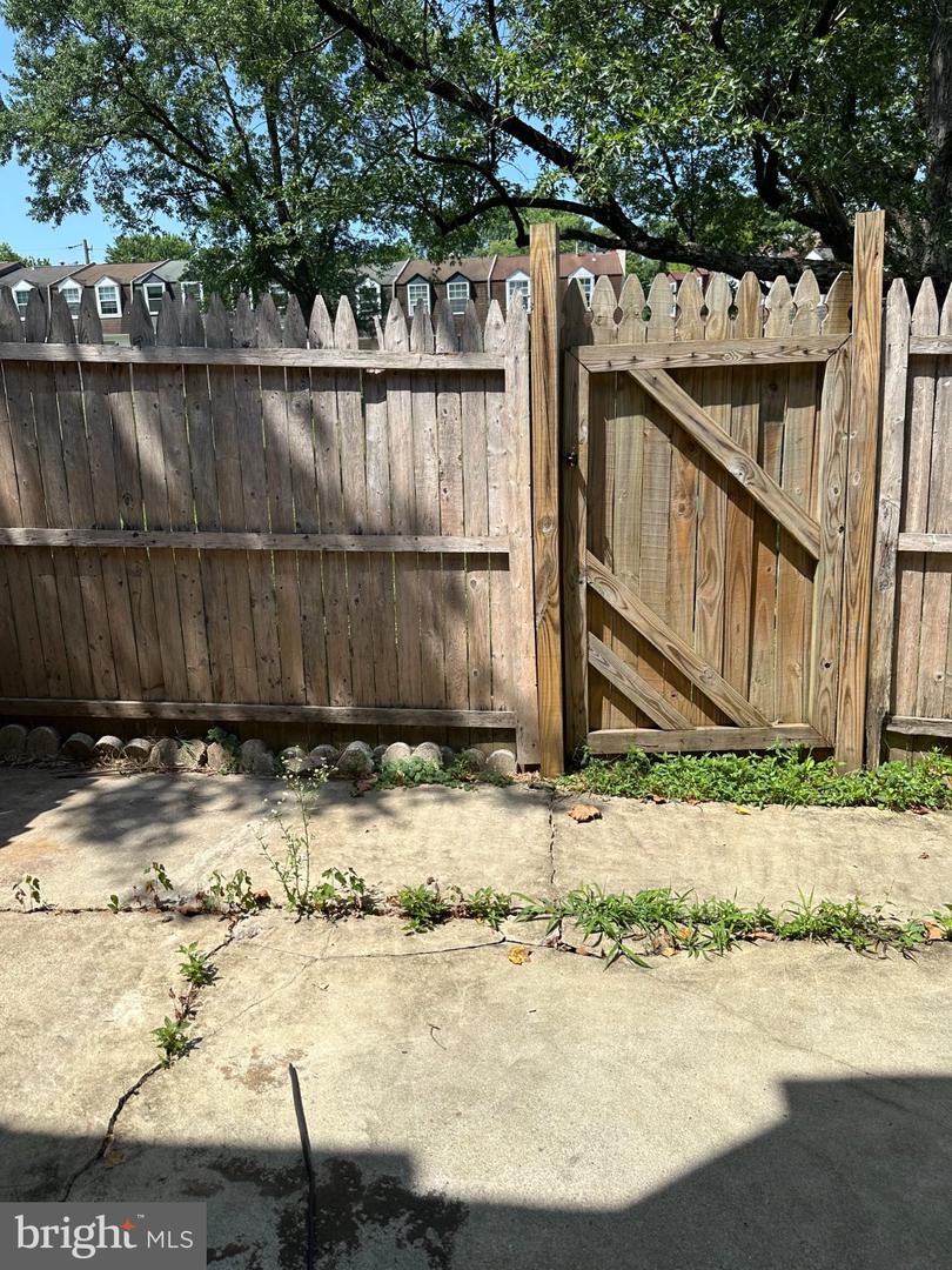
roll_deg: +1.6
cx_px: 476
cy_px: 635
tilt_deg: -14.6
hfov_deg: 56.8
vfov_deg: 71.6
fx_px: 880
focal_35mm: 24
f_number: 1.78
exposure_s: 1/3861
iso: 80
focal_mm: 6.86
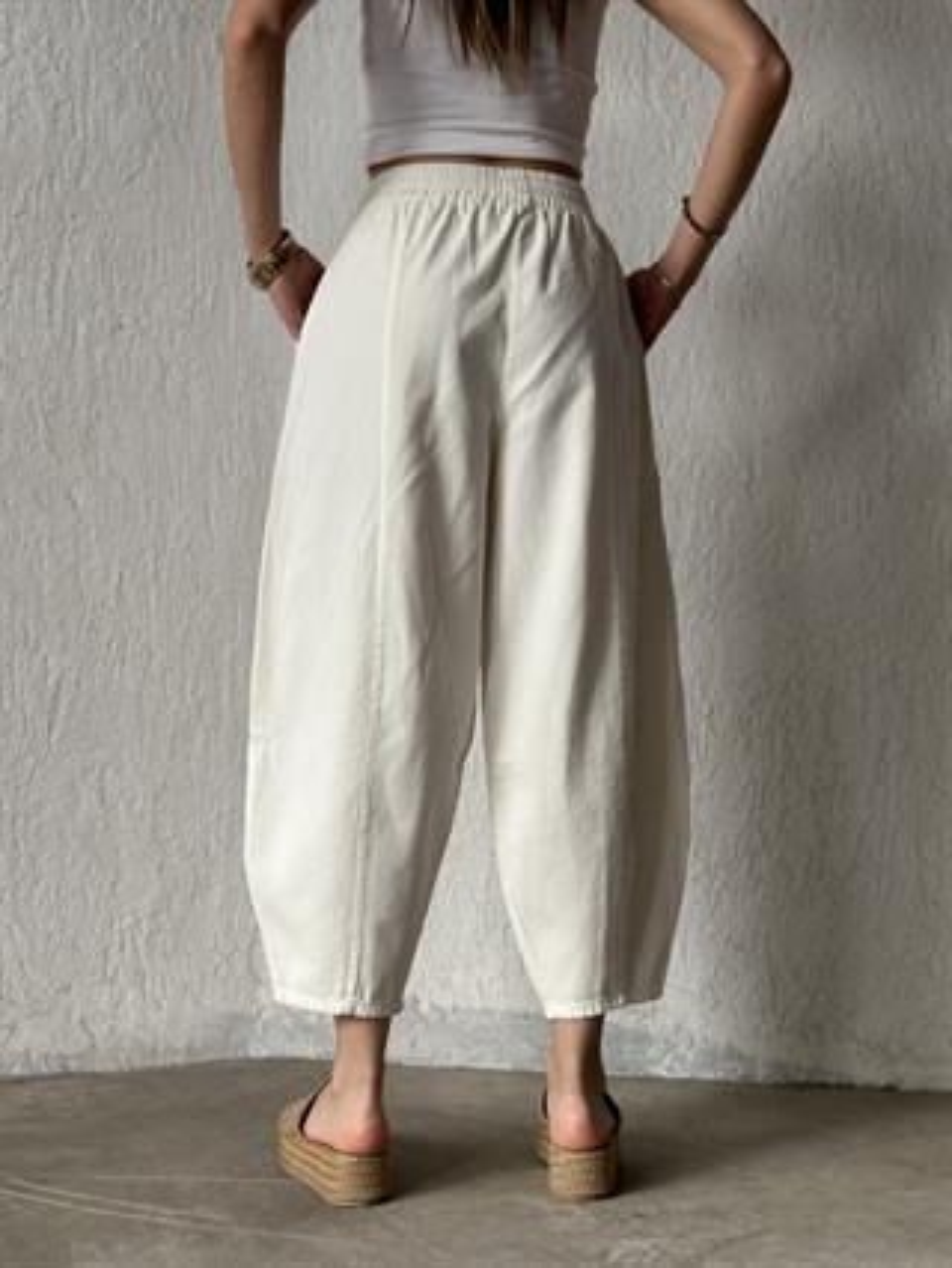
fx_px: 1758
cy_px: 634
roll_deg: -0.7
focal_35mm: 48
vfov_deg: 39.6
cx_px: 476
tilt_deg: +2.0
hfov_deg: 30.3
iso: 80
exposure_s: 1/225
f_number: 1.78
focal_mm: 6.86
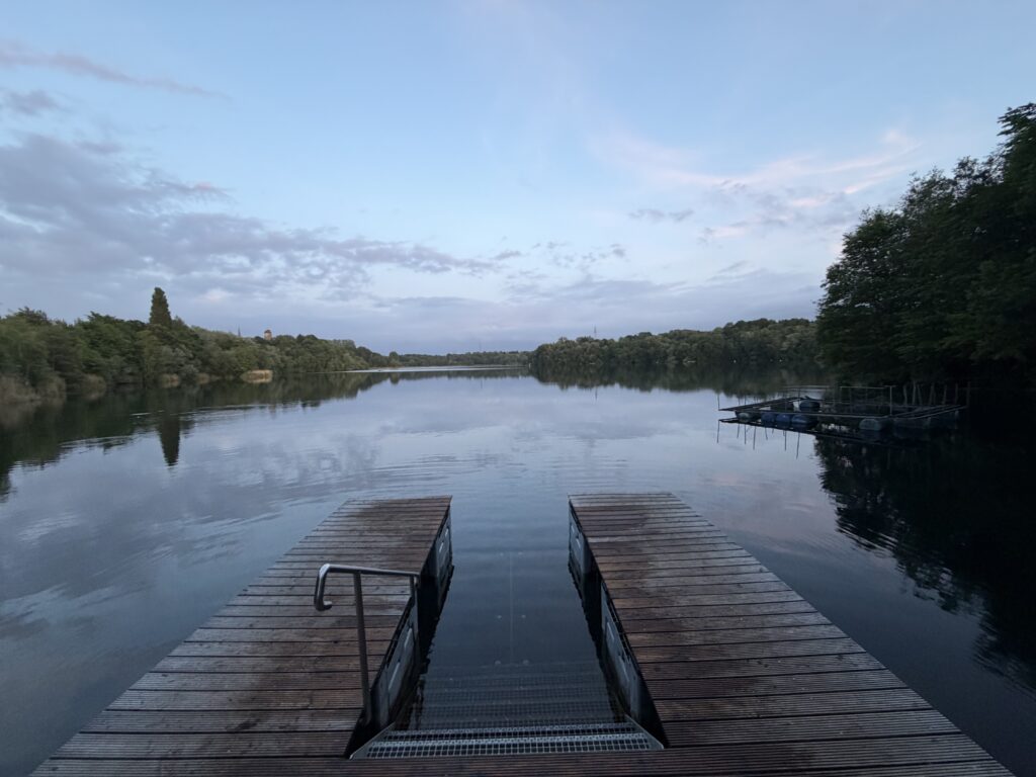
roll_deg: +1.8
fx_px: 419
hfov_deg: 102.1
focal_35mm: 14
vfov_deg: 85.7
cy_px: 388
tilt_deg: -3.1
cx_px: 518
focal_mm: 2.22
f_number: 2.2
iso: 250
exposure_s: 1/121
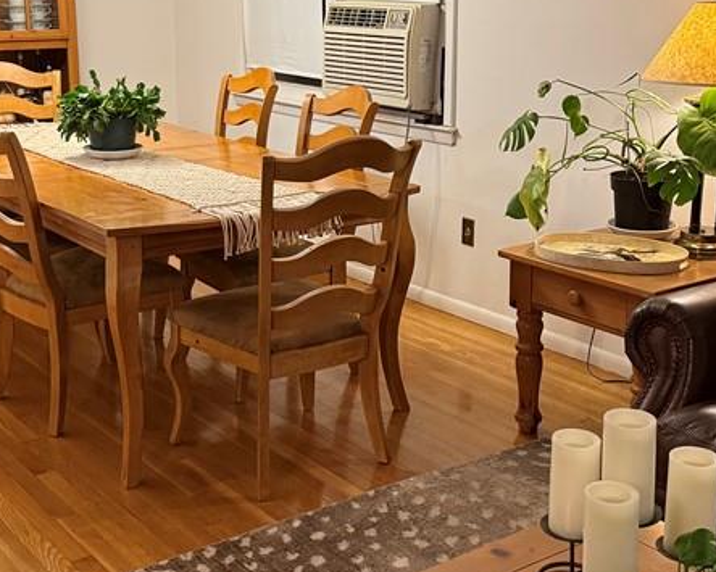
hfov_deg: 34.7
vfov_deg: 28.0
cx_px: 335
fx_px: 1144
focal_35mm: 54
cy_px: 209
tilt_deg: -12.5
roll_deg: -0.3
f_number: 1.78
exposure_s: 1/60
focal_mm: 6.76
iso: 400
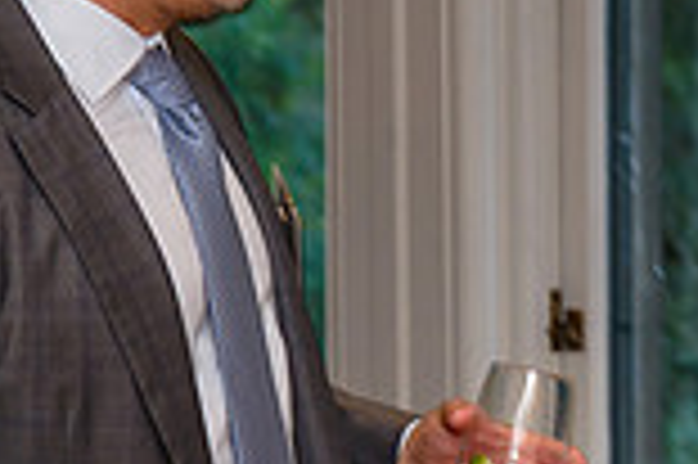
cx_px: 736
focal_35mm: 324
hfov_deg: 6.3
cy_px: 287
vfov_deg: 4.2
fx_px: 6275
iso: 800
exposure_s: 1/50
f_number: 5.6
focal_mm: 78
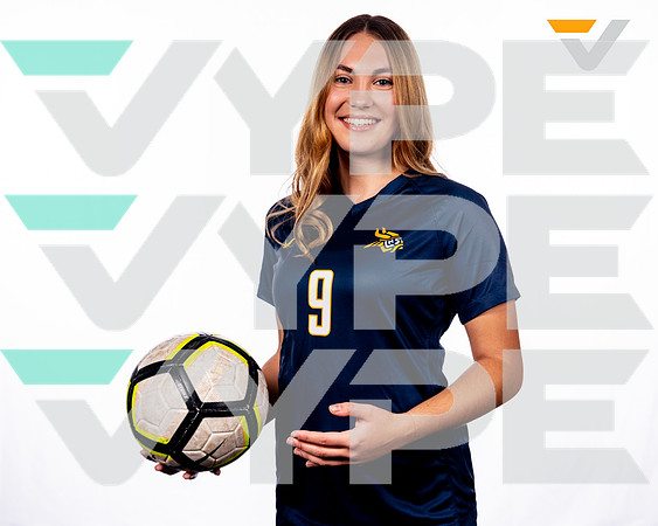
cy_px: 263
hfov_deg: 32.8
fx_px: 1118
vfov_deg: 26.5
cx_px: 329
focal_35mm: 57
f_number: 5.6
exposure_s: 1/125
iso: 100
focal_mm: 51
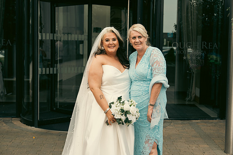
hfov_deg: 28.8
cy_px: 78
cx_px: 116
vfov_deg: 19.5
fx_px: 453
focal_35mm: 70
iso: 125
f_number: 5
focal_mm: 70
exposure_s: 1/250
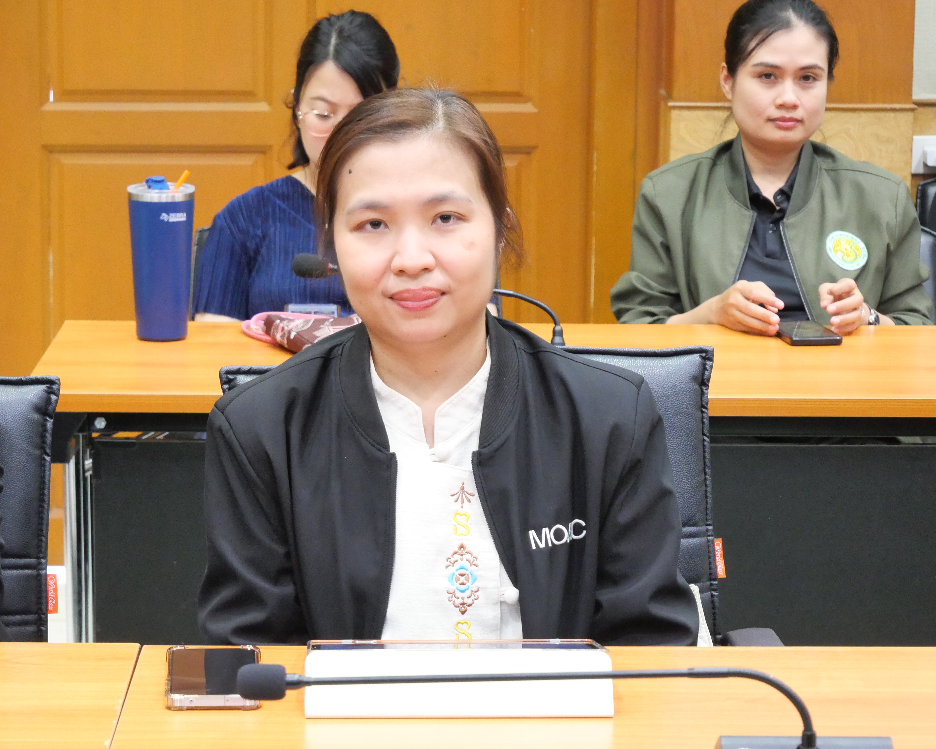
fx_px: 3213
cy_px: 374
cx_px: 444
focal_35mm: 116
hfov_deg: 16.6
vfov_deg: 13.3
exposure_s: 1/25
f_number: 5.6
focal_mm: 50
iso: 3200
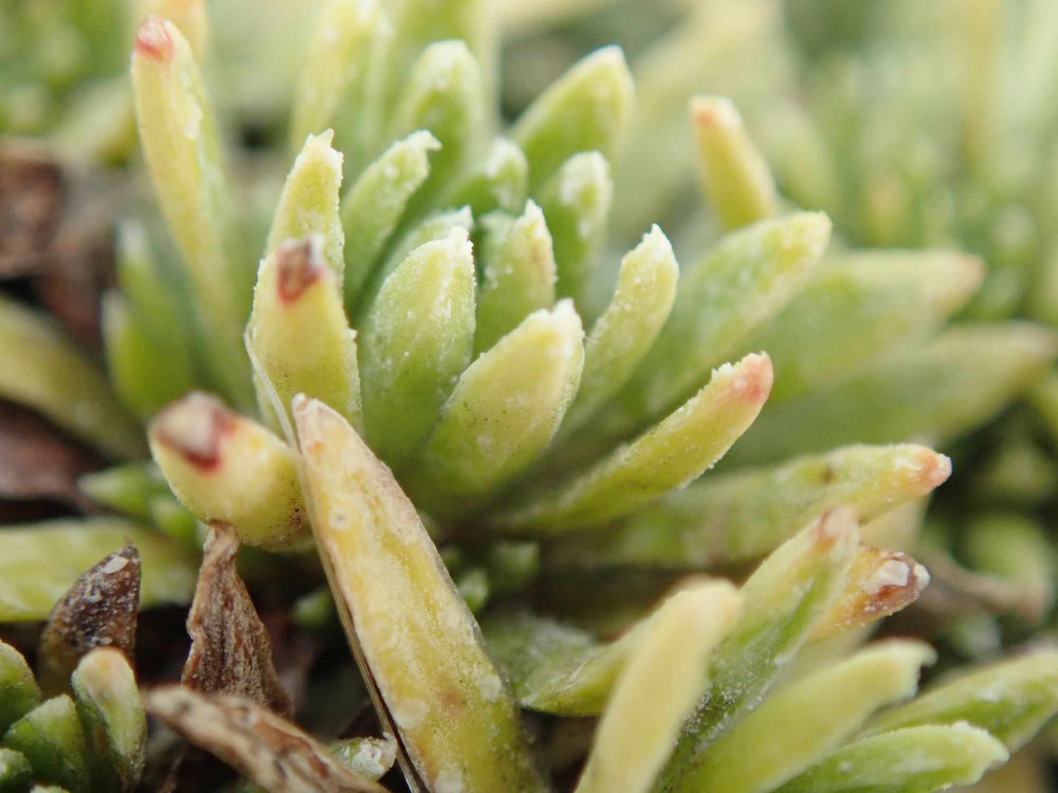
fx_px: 3056
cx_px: 529
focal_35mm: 100
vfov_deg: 14.8
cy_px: 396
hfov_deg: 19.6
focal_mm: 18
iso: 800
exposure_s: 1/320
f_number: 4.9
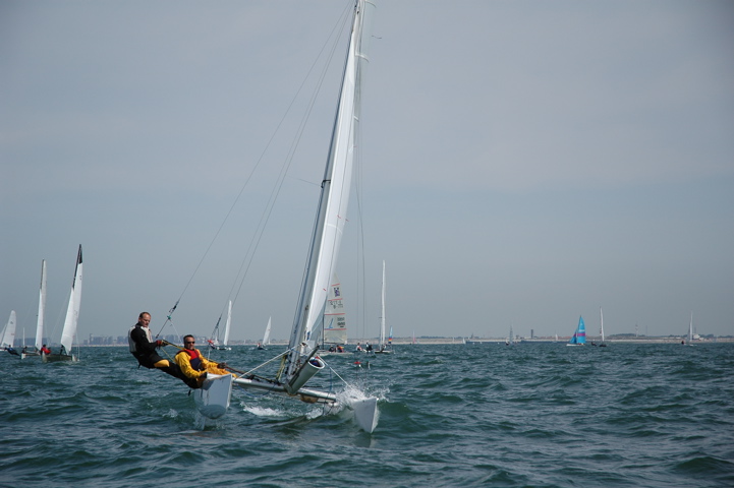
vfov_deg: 13.0
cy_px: 244
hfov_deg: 19.5
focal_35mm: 105
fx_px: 2140
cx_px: 367
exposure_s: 1/1600
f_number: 4.5
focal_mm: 70
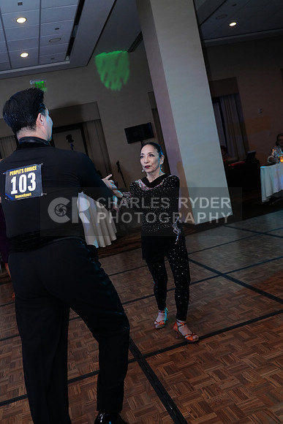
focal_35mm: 34
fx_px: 401
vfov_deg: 55.8
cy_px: 212
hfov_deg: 38.9
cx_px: 142
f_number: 5
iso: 4000
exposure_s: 1/200
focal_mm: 34
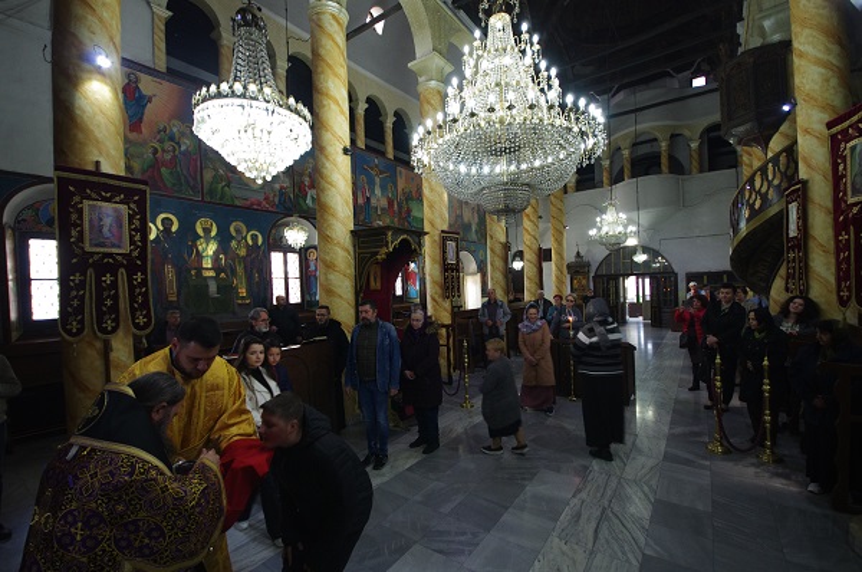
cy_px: 286
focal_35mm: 15
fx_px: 359
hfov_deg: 100.5
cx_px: 431
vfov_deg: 77.1
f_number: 4
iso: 800
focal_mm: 10
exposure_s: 1/25
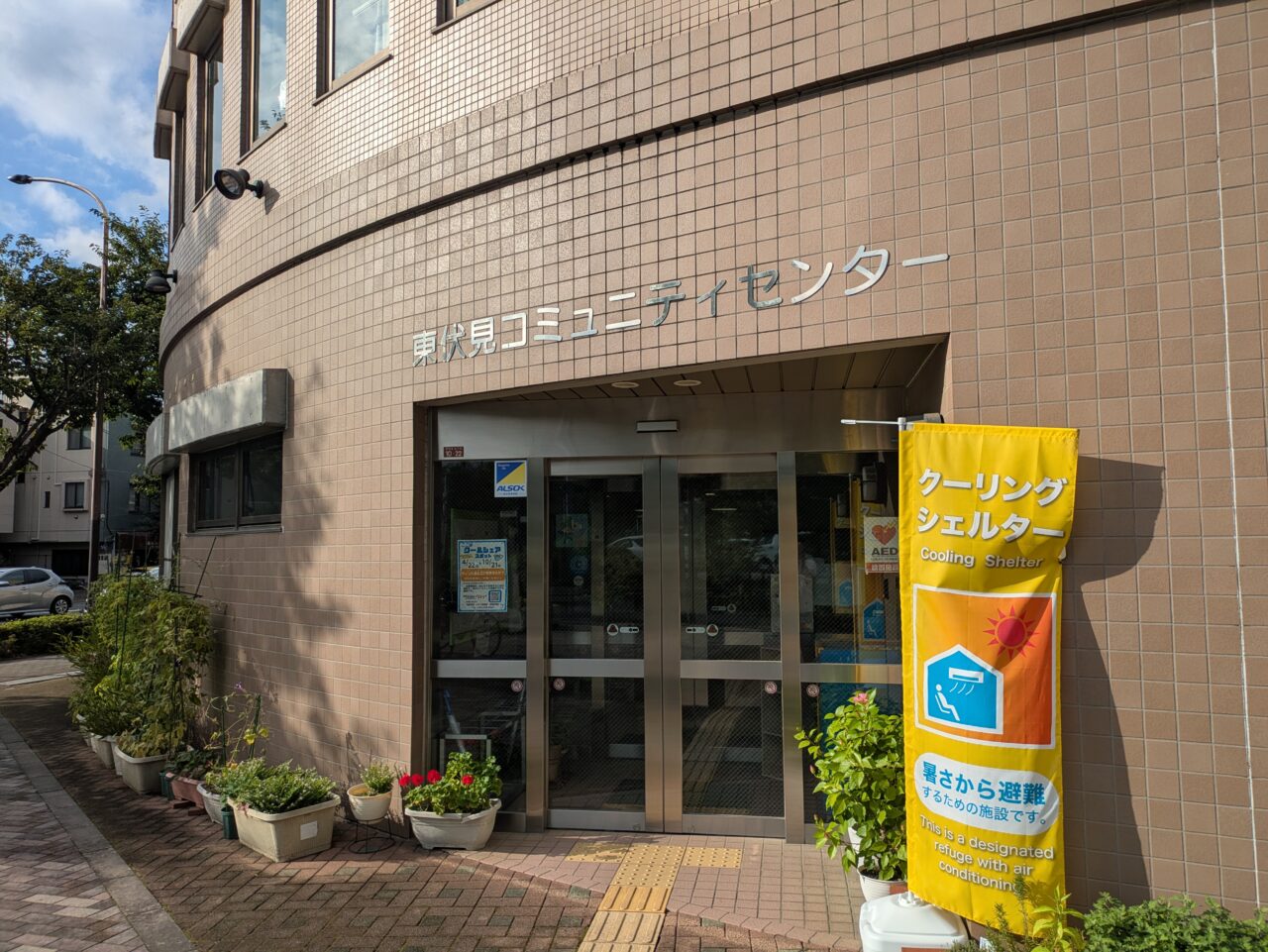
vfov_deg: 54.9
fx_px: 916
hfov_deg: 69.4
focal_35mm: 25
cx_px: 634
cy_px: 476
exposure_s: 1/2632
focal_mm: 5.43
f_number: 1.89
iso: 45
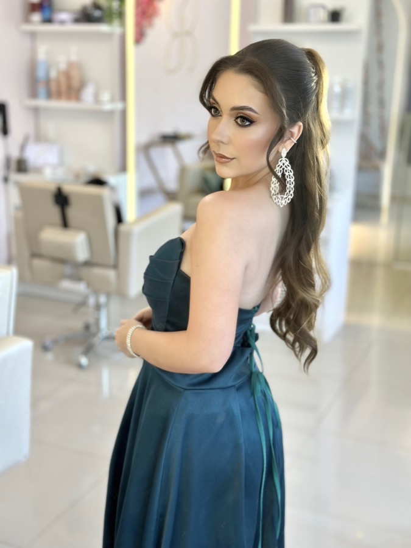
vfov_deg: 39.7
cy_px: 274
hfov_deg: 30.3
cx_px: 206
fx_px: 760
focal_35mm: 48
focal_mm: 6.86
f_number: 1.78
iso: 100
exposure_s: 1/120
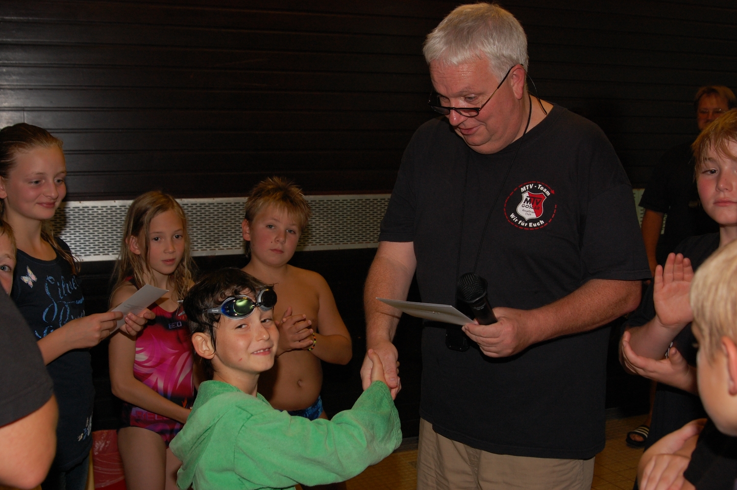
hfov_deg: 46.4
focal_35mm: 42
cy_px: 245
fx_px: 859
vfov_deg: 31.8
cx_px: 368
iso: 400
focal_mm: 28
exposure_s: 1/60
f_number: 5
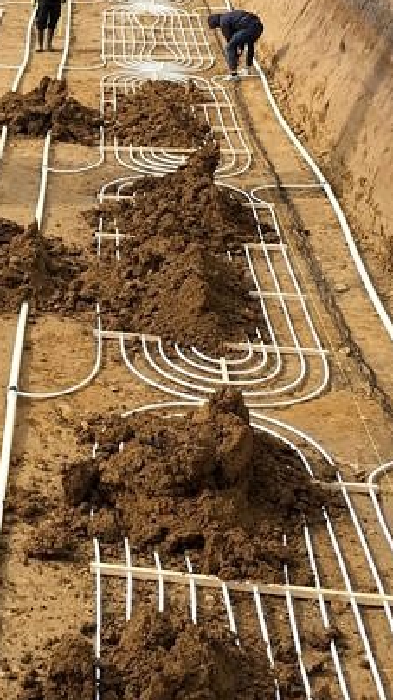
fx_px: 1483
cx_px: -93
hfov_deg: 14.6
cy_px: 147
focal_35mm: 80
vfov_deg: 26.1
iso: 25
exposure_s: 1/950
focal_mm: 4.15
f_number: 2.2
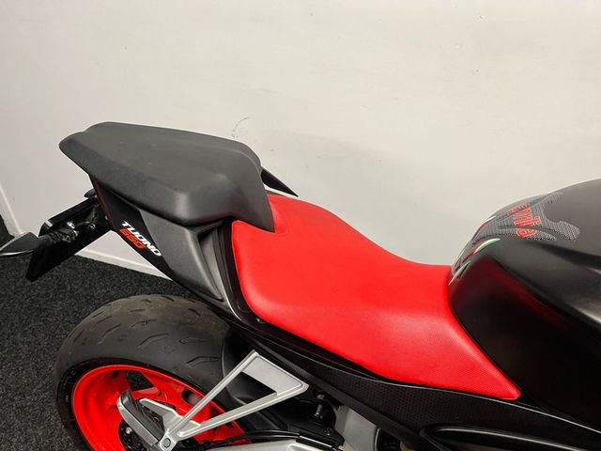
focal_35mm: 26
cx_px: 300
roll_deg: -1.3
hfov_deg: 67.3
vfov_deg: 53.1
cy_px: 226
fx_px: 451
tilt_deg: -35.9
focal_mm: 5.1
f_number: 1.6
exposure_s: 1/50
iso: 100
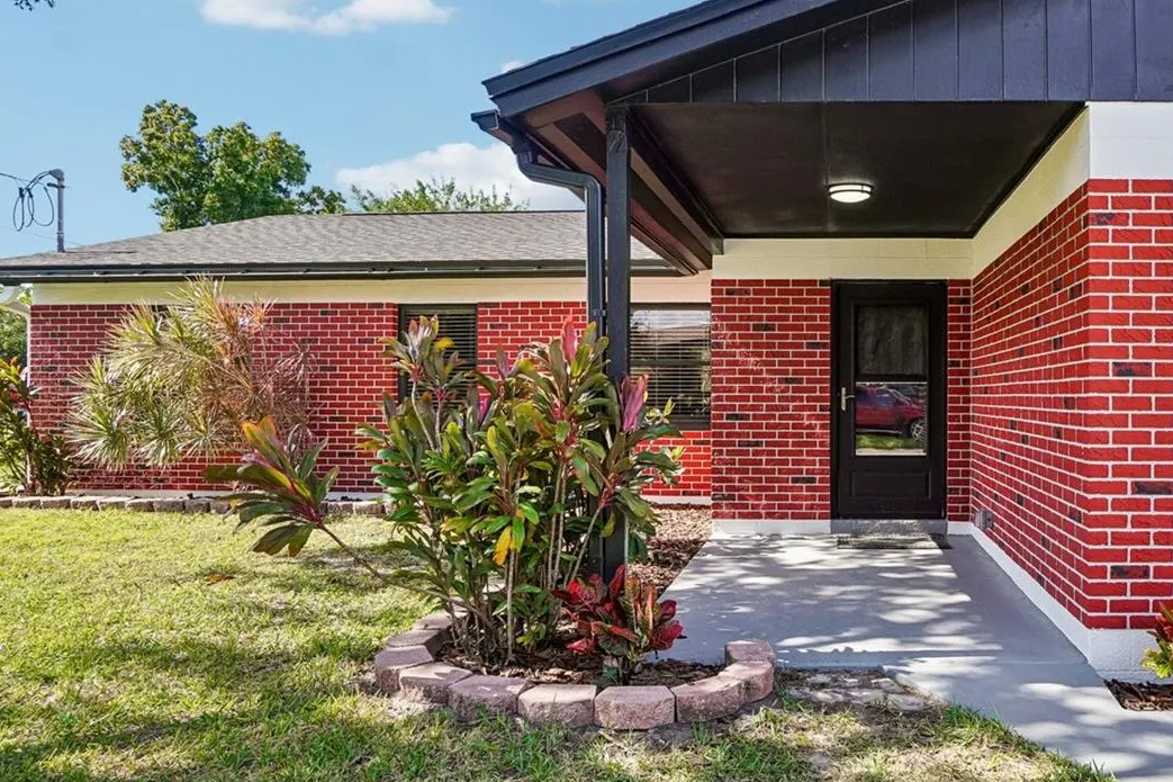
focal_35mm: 23
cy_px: 411
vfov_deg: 55.1
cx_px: 823
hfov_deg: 72.7
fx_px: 749
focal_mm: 10
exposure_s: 1/45
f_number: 8
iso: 100
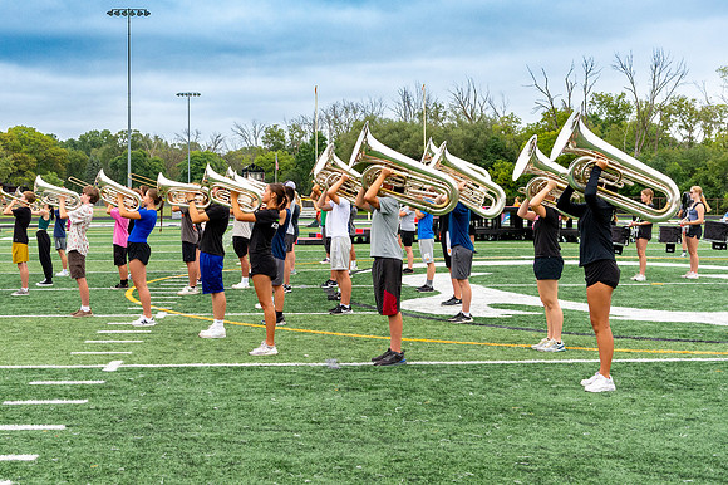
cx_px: 280
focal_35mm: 57
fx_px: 1155
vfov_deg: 23.6
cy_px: 172
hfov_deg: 34.8
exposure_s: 1/4000
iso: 1000
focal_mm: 44
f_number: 4.5
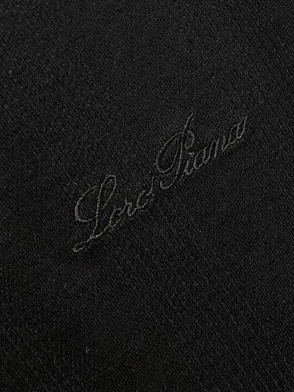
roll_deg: +29.4
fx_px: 294
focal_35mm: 26
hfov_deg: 53.1
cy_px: 196
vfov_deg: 67.3
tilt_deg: -8.7
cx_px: 147
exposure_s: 1/121
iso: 125
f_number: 1.8
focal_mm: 4.25
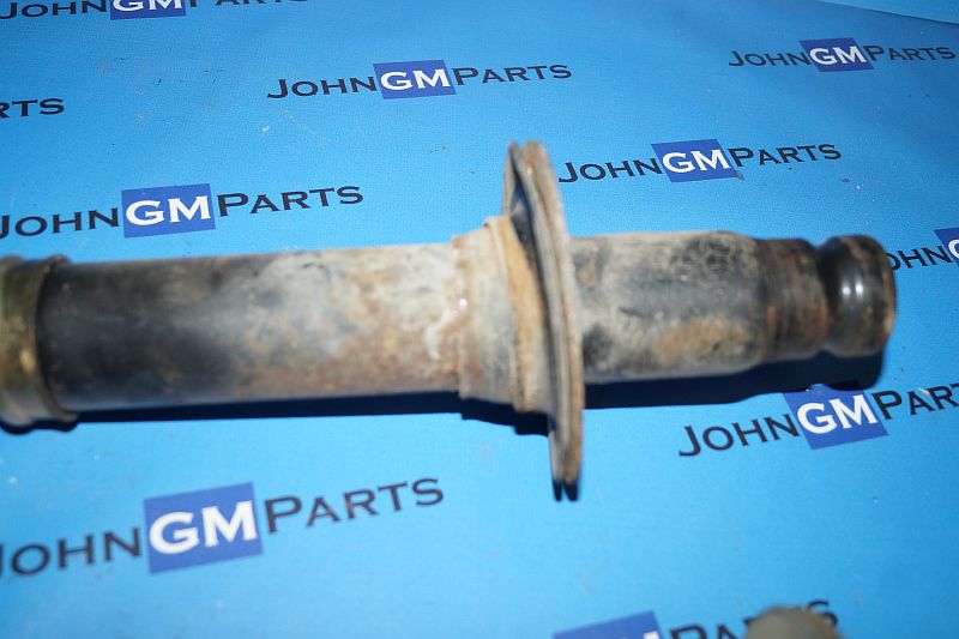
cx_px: 480
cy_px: 320
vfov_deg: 40.0
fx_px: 879
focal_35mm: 33
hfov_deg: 57.2
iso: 500
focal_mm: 22
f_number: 4
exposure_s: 1/160
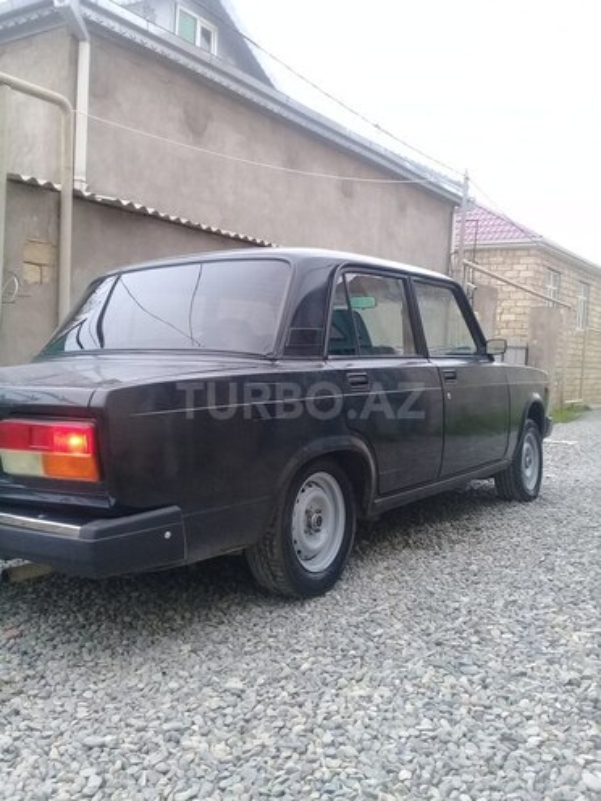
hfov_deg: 45.4
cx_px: 300
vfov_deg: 58.4
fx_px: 718
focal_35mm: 31
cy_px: 400
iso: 80
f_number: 2.2
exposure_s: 1/100
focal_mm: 3.3
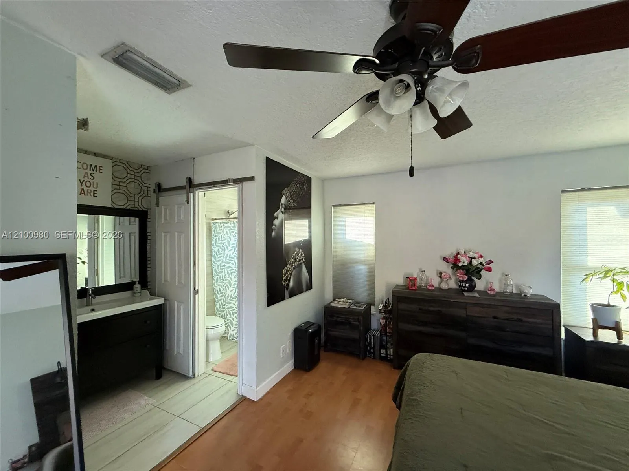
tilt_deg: +1.4
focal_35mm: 14
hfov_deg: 102.1
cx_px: 314
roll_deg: -0.7
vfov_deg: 85.7
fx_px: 254
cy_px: 236
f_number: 2.2
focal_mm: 2.22
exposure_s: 1/79
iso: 320
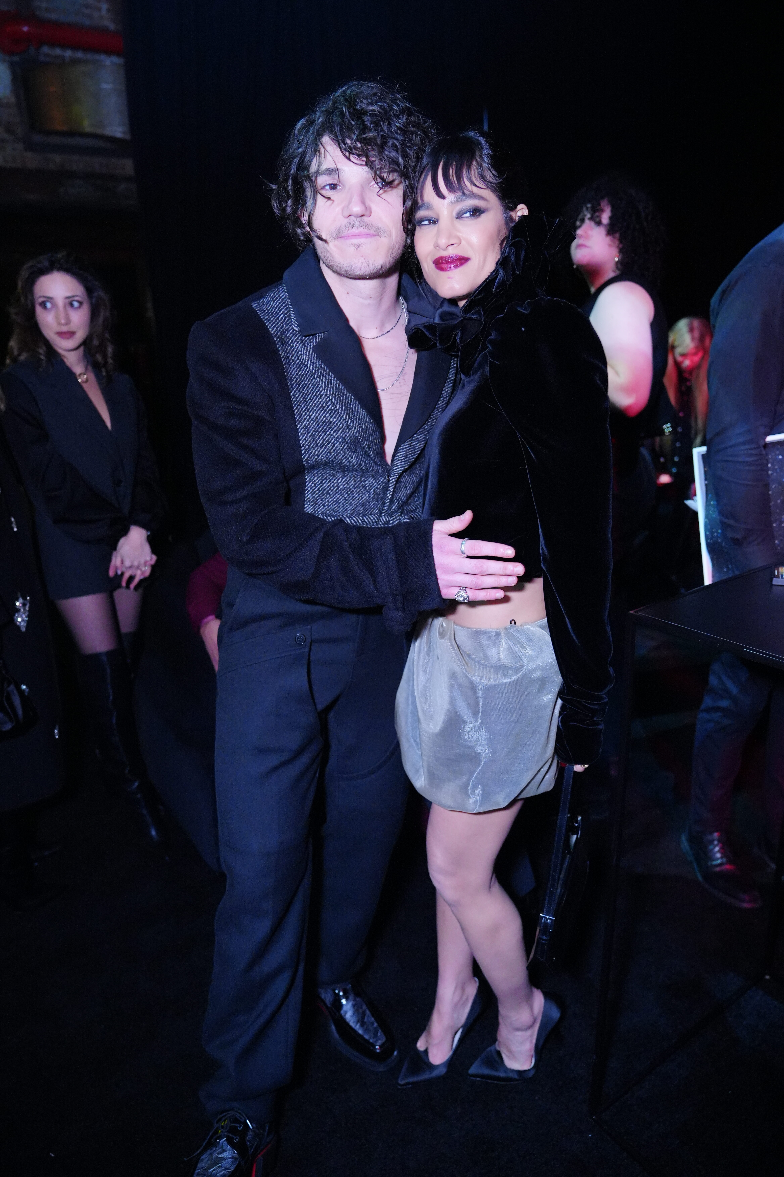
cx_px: 392
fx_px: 784
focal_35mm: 24
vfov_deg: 73.7
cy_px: 588
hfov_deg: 53.1
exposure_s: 1/100
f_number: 2.8
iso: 4000
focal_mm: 24
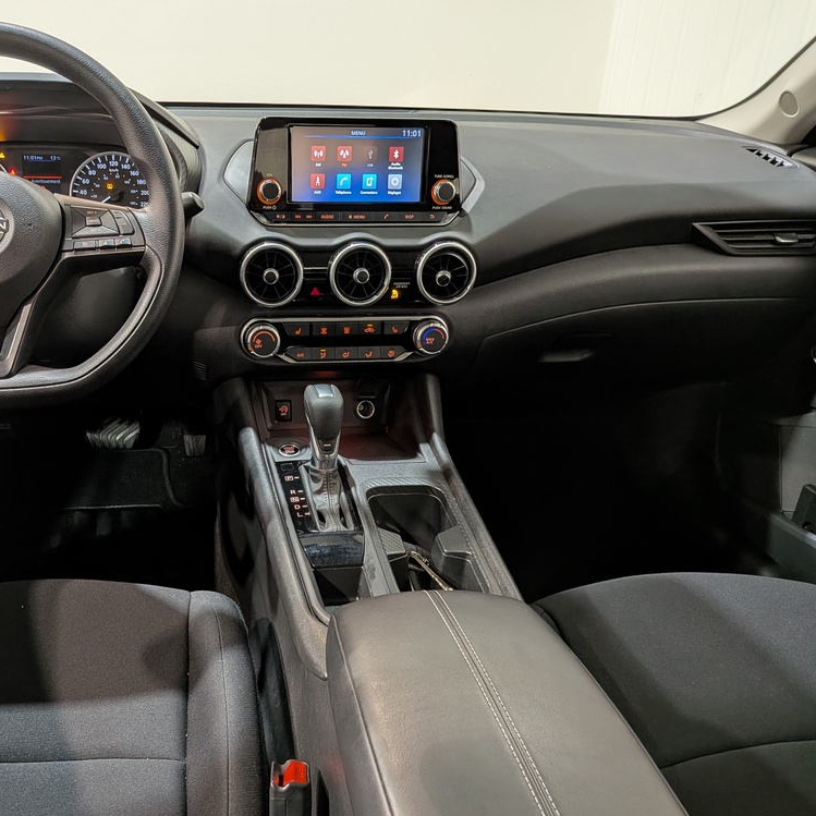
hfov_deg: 55.0
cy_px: 417
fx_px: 773
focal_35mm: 29
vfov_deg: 55.6
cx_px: 309
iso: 114
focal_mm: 4.53
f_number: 1.7
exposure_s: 1/60
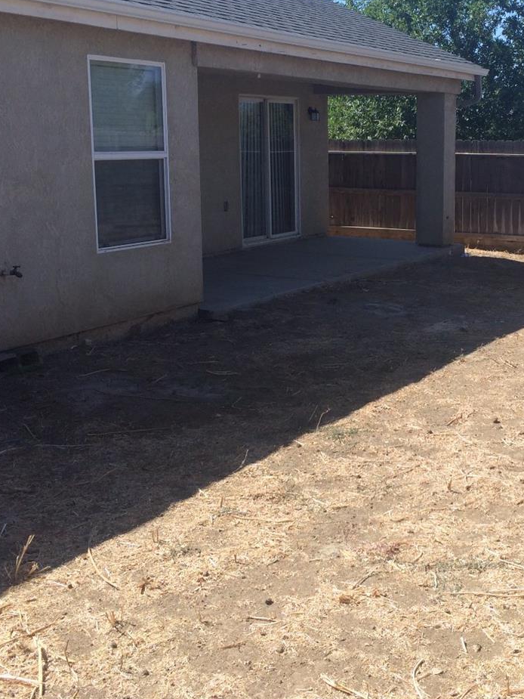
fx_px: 948
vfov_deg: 40.3
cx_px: 404
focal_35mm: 47
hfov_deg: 30.3
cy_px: 295
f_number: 2.2
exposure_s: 1/1520
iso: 32
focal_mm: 4.15
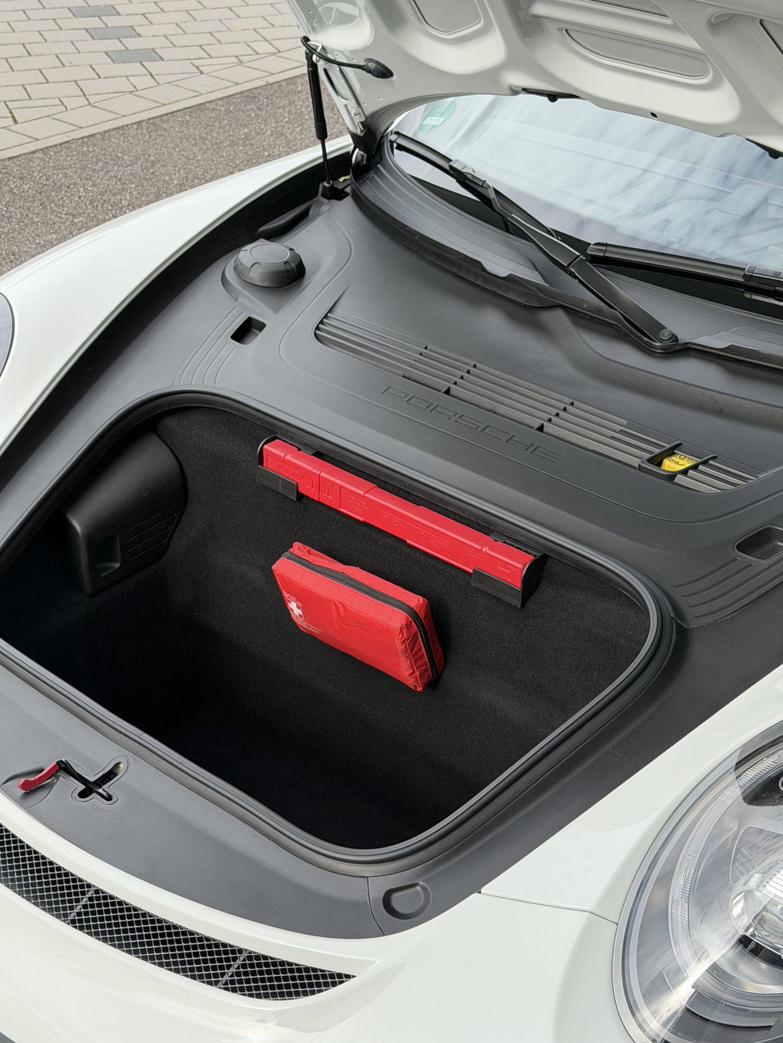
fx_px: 1478
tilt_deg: -33.0
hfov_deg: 29.7
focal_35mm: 49
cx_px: 386
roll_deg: -3.4
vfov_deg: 38.9
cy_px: 528
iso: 80
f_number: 1.78
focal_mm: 6.76
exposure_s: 1/587
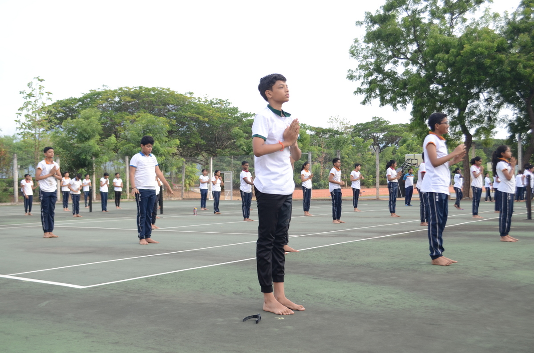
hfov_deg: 49.6
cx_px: 267
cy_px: 176
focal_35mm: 39
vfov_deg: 34.1
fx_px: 577
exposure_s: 1/200
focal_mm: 26
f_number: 5
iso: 250
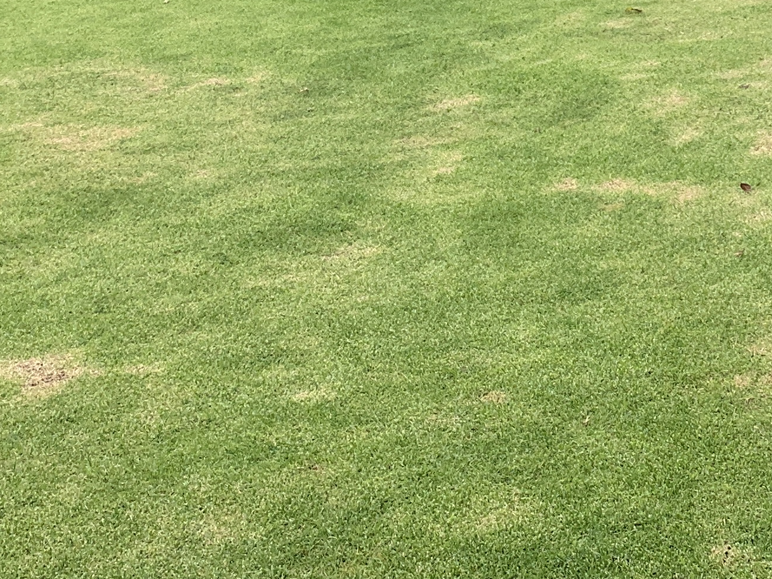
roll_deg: -0.5
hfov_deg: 23.5
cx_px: 752
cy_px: -237
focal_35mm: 80
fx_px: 1784
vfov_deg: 17.0
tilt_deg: +2.2
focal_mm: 4.25
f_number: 1.8
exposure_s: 1/1111
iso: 25
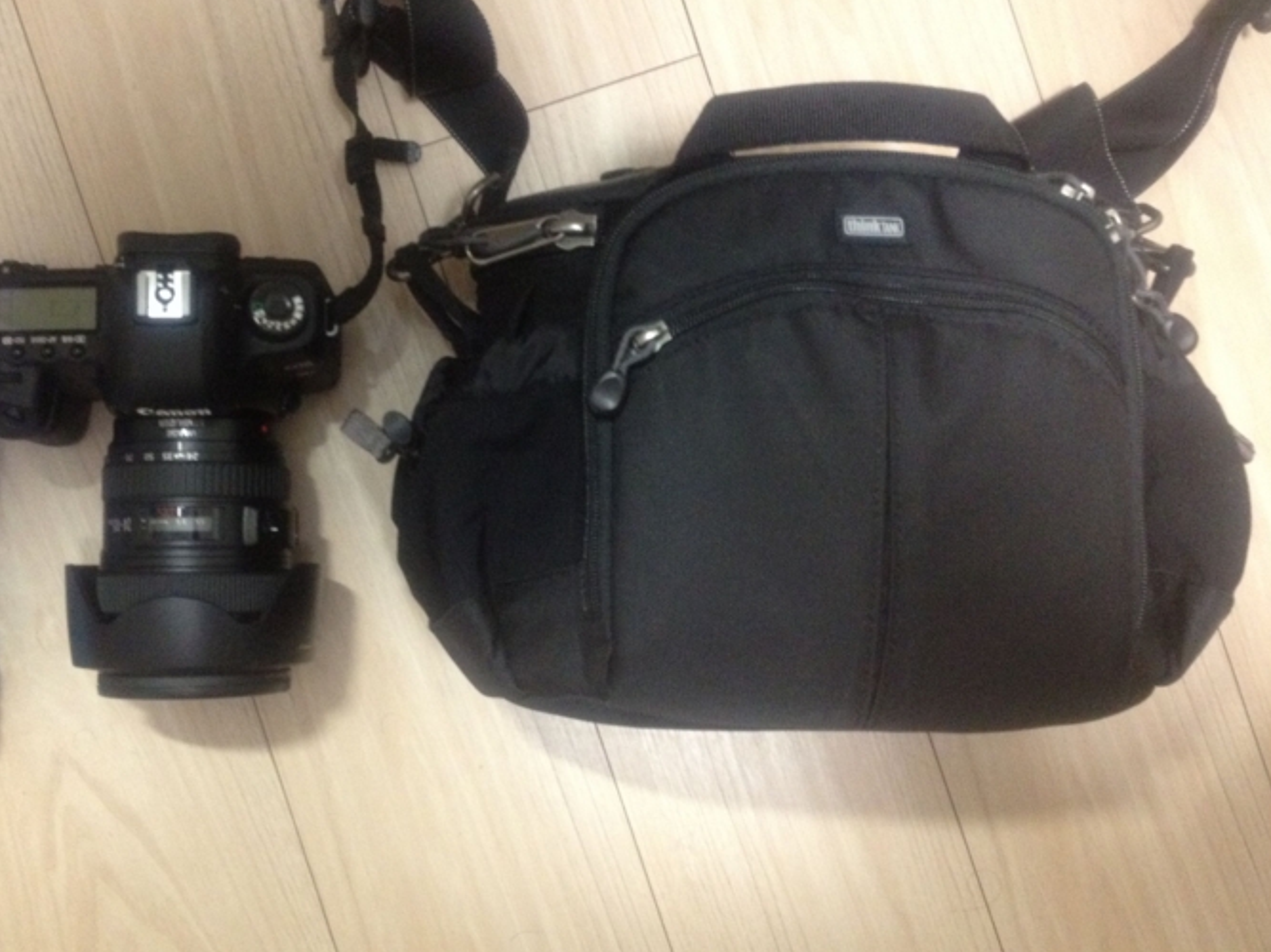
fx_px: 1542
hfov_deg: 44.6
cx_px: 514
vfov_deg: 34.3
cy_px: 472
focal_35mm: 42
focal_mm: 4.28
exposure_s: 1/20
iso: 400
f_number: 2.4
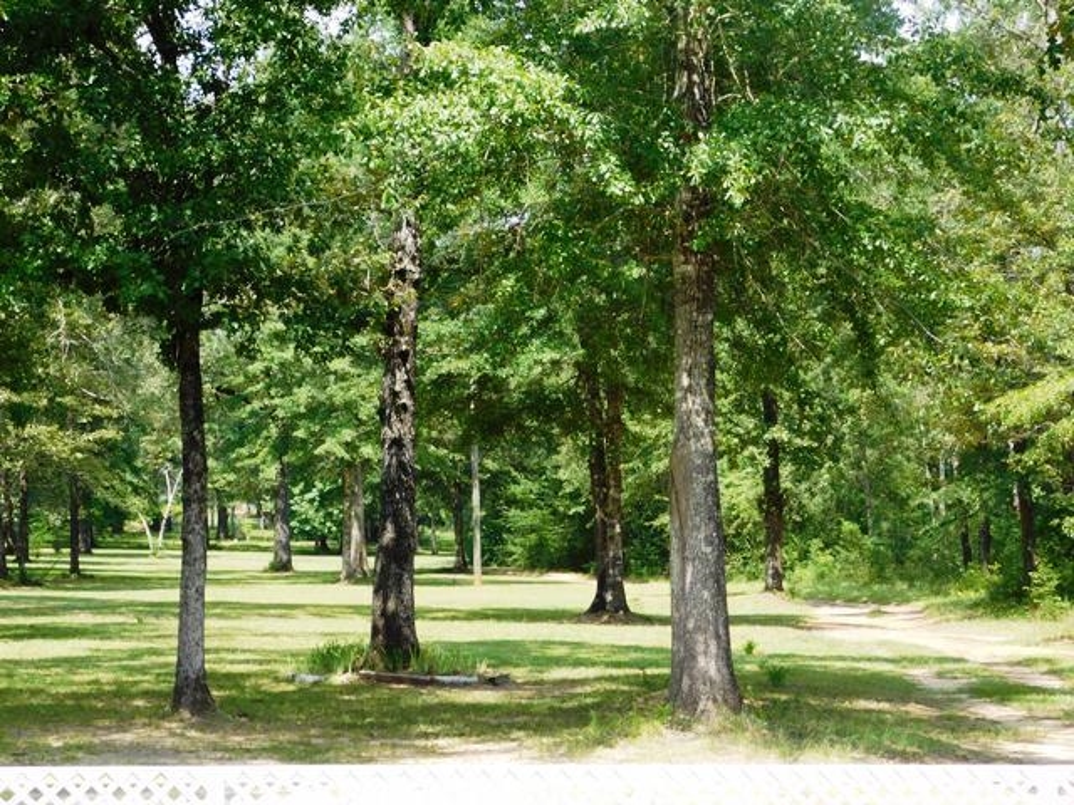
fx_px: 2823
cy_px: 402
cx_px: 537
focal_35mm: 91
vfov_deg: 16.2
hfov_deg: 21.5
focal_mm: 16.1
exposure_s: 1/250
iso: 125
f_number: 4.5
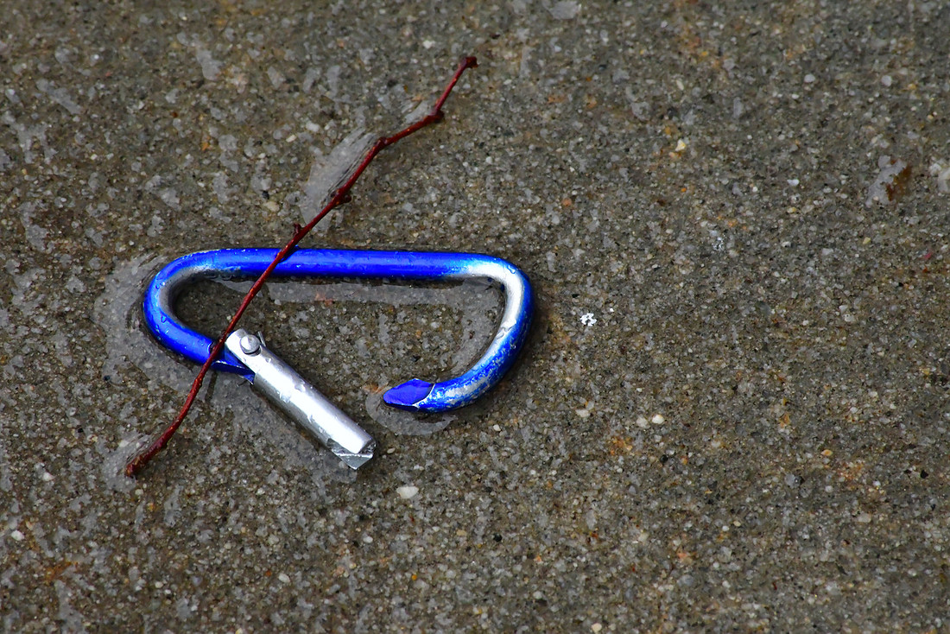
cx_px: 475
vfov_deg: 3.8
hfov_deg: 5.7
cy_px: 317
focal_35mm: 360
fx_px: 9502
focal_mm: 240
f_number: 16
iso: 6400
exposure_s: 1/250
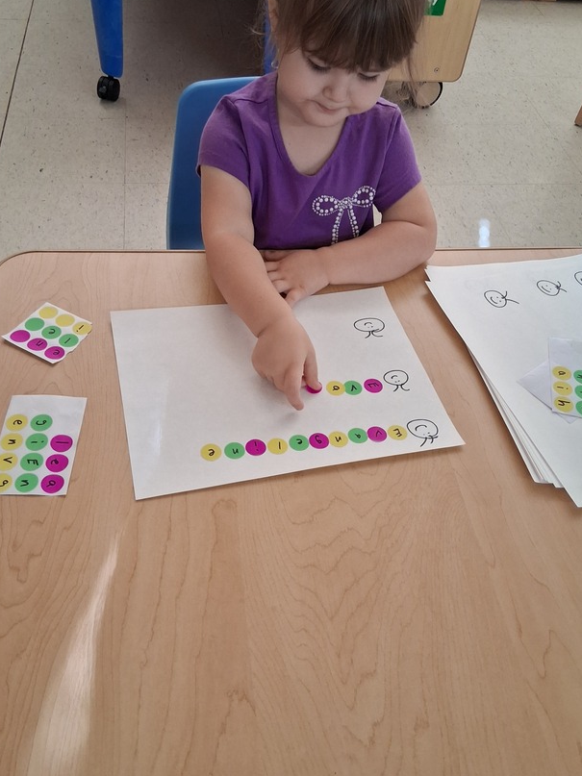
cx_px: 284
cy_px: 347
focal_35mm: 33
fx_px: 740
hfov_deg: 42.9
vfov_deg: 55.2
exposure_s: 1/60
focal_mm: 3.98
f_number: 1.8
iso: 250
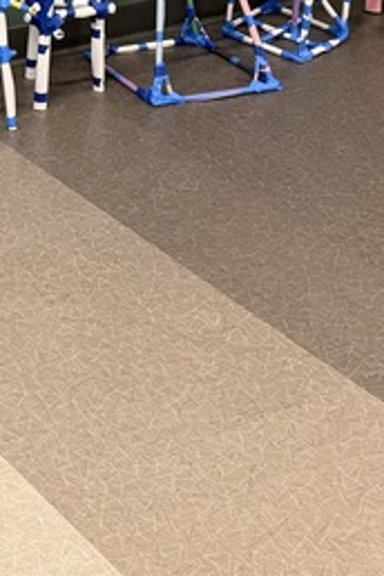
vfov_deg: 19.3
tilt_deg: -15.7
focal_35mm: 99
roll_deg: +0.5
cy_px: -127
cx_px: -181
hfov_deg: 13.1
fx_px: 1584
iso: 320
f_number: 1.78
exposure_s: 1/60
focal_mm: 6.76
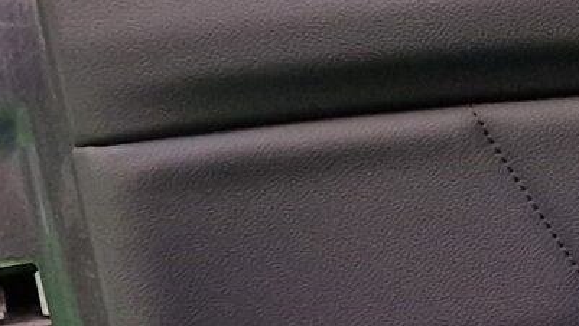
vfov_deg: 7.5
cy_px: 364
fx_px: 2458
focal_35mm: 160
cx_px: 1063
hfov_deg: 12.2
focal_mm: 6.4
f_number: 1.8
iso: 200
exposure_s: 1/100
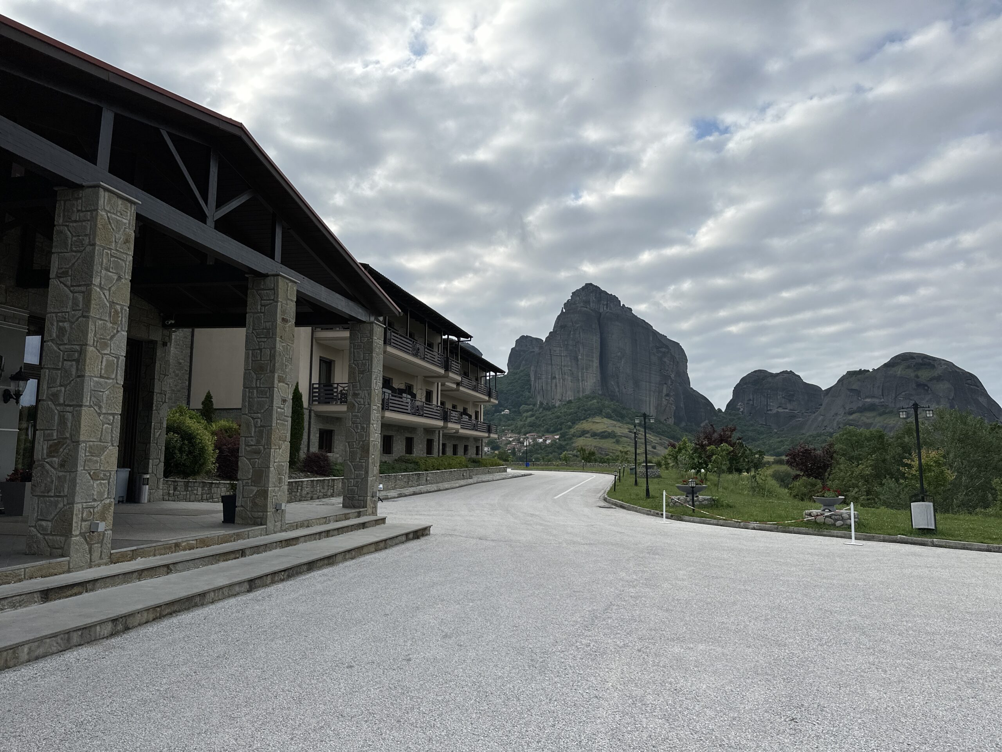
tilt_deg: +6.3
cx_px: 501
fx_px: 695
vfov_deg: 56.8
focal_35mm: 24
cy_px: 376
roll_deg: -1.0
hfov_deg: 71.6
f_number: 1.78
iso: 80
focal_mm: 6.86
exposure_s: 1/7042
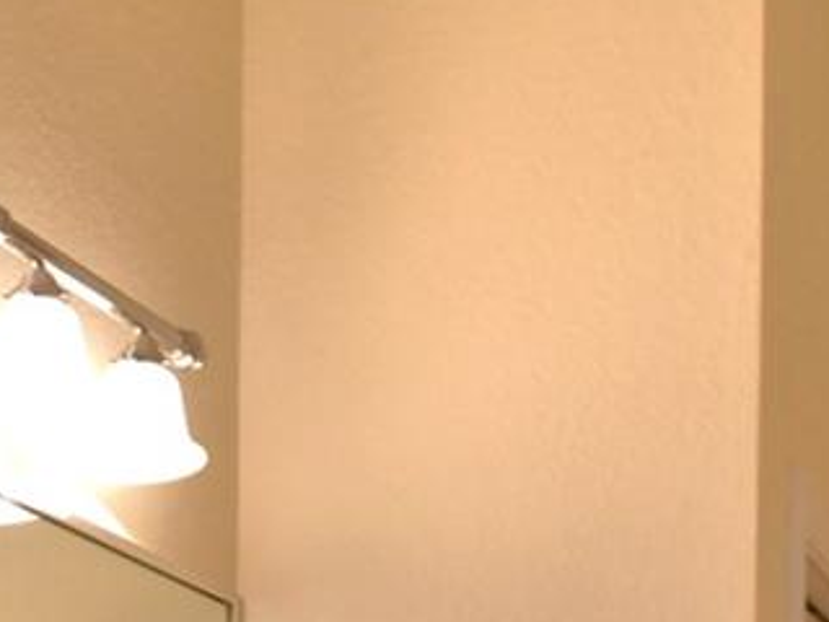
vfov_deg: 16.1
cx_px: -236
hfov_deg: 23.9
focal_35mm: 72
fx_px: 1724
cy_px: 1226
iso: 400
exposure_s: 1/40
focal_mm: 10
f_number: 4.5
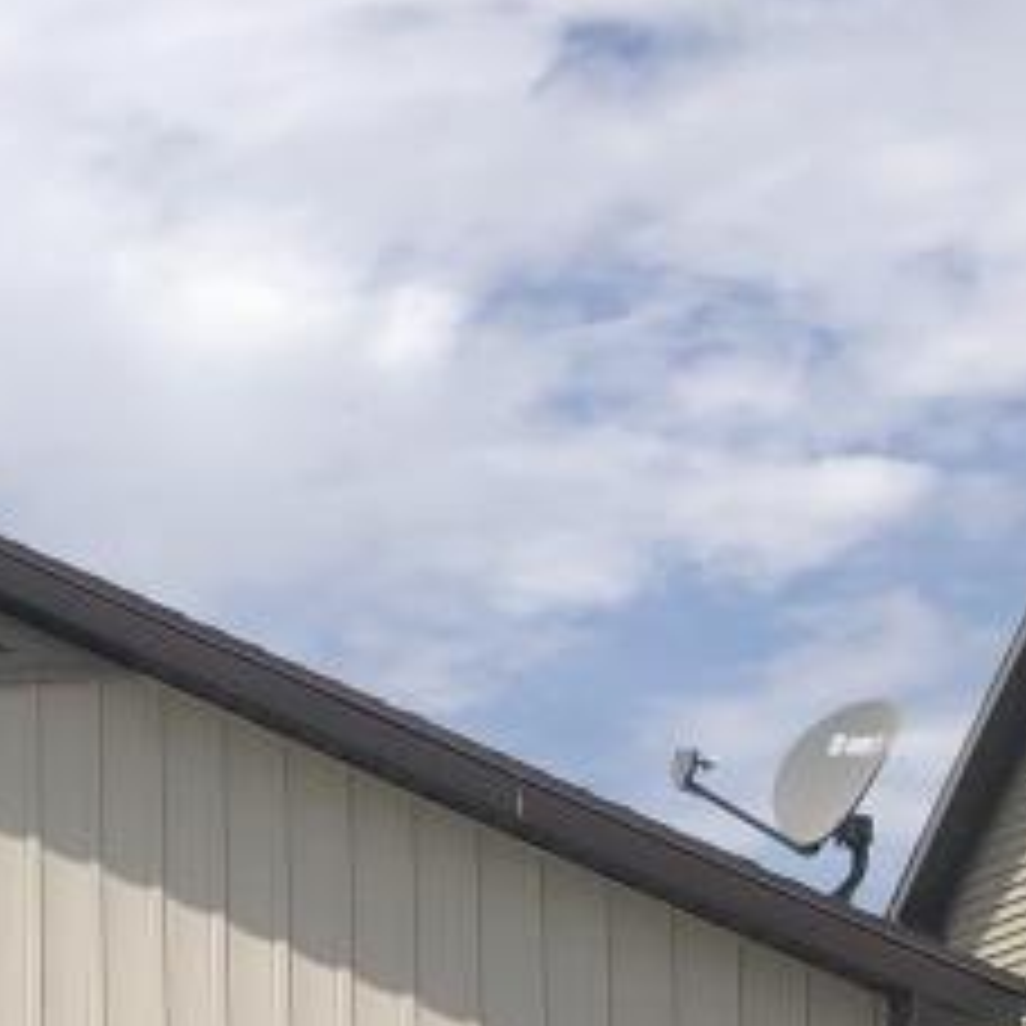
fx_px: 3722
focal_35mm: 111
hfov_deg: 13.4
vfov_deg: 15.2
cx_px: -1062
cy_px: 1188
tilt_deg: +2.3
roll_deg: +1.0
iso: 20
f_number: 1.8
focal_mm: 4
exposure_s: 1/3690
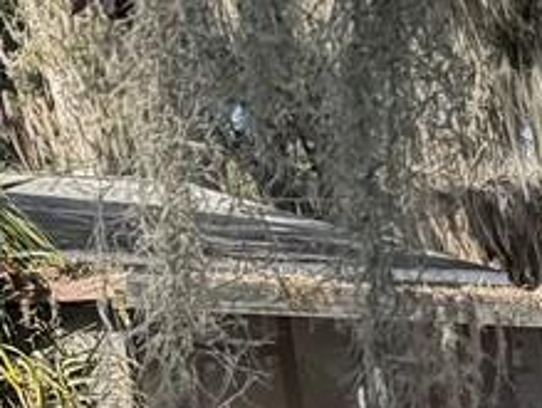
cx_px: 1542
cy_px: 1046
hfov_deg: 9.3
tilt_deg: -12.0
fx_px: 2745
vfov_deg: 7.8
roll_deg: +1.6
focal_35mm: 175
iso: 100
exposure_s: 1/1618
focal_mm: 6.76
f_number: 1.78
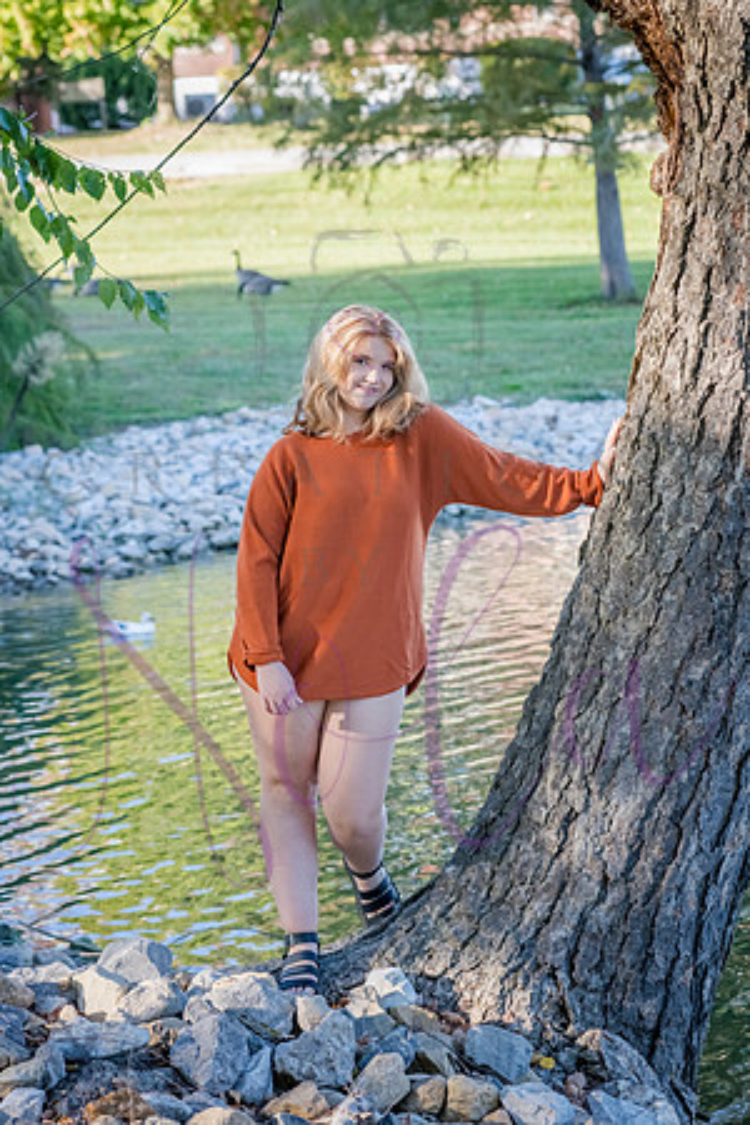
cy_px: 562
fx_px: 3125
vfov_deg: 20.4
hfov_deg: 13.7
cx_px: 375
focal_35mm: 100
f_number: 5.6
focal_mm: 100
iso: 800
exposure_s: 1/400
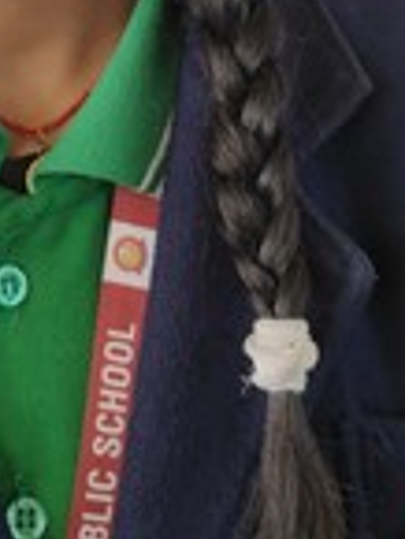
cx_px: 45
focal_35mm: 55
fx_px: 857
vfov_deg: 30.5
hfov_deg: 25.8
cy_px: -82
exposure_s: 1/102
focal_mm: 3.94
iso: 100
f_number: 1.9
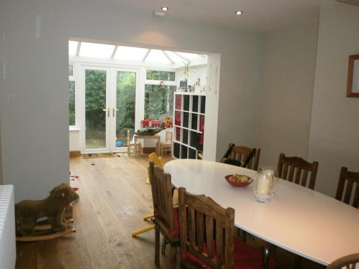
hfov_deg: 65.3
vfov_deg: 51.3
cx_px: 180
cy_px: 134
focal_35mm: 27
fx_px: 280
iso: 125
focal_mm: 4.8
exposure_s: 1/30
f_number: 2.9
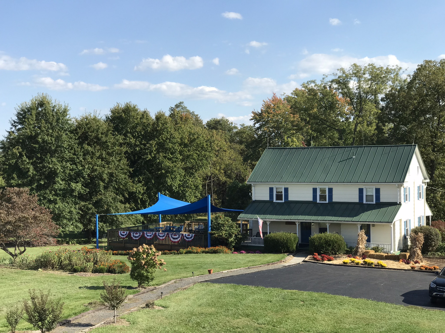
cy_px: 166
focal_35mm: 57
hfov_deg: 33.8
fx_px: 733
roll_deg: +1.0
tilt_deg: -0.6
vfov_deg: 25.7
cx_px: 222
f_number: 2.8
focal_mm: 6.6
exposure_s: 1/577
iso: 20
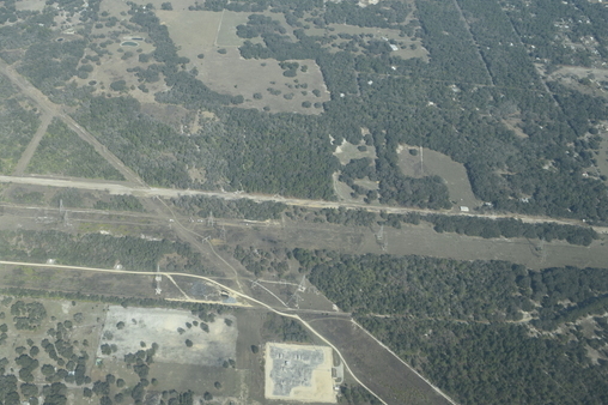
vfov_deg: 34.2
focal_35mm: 39
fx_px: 658
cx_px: 259
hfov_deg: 49.4
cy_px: 194
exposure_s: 1/320
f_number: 9
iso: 200
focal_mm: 22
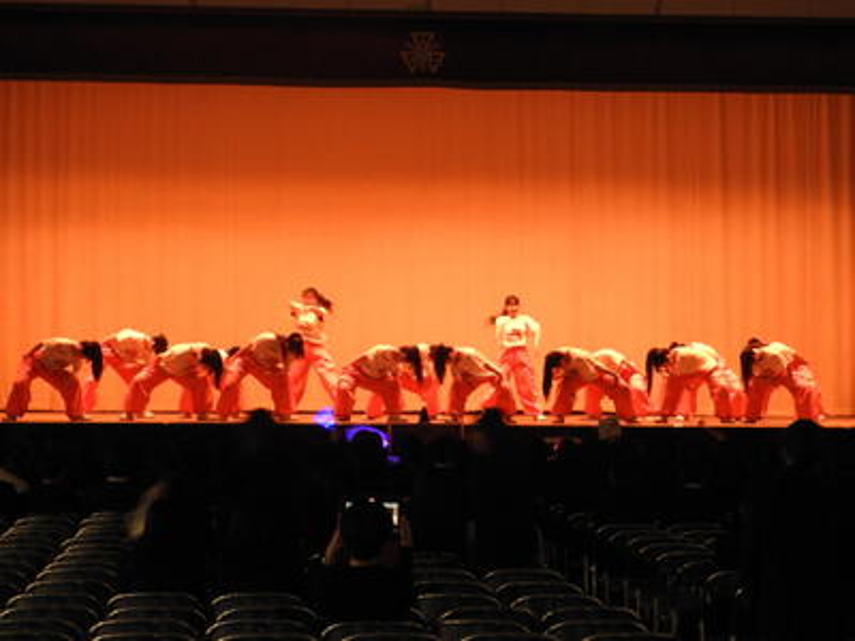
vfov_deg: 12.9
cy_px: 320
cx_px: 428
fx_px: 2840
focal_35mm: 115
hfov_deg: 17.1
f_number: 5
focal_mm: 20.6
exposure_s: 1/13
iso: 800
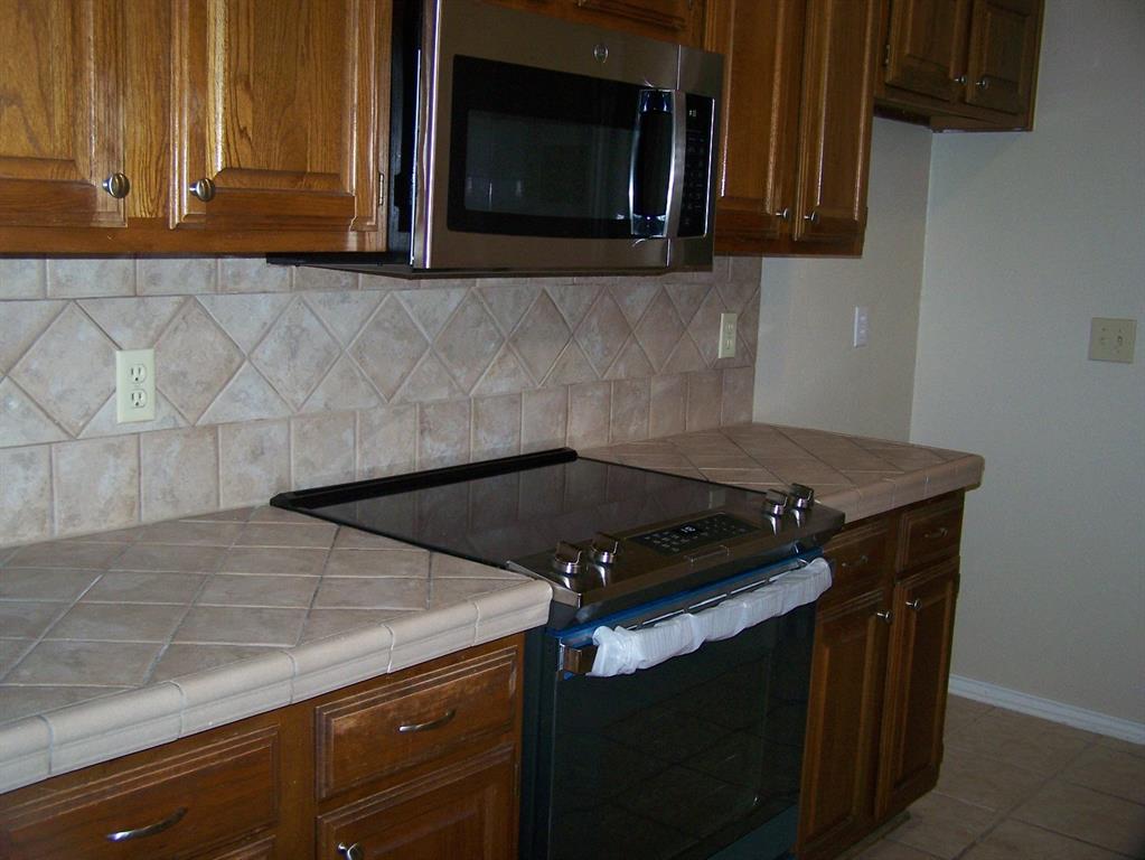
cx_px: 572
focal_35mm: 38
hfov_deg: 49.0
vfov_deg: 37.7
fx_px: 1257
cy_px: 430
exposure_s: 1/60
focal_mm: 6.3
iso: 160
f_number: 2.8
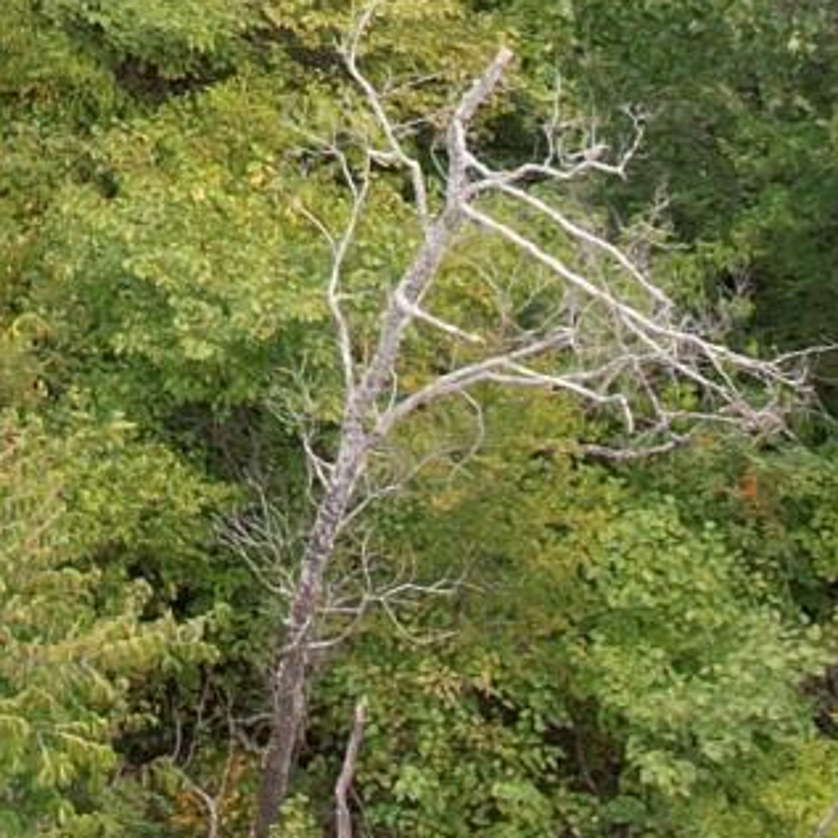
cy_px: -1216
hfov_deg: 9.6
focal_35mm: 177
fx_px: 4848
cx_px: -354
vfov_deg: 8.9
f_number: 2.8
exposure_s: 1/180
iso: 100
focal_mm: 8.38
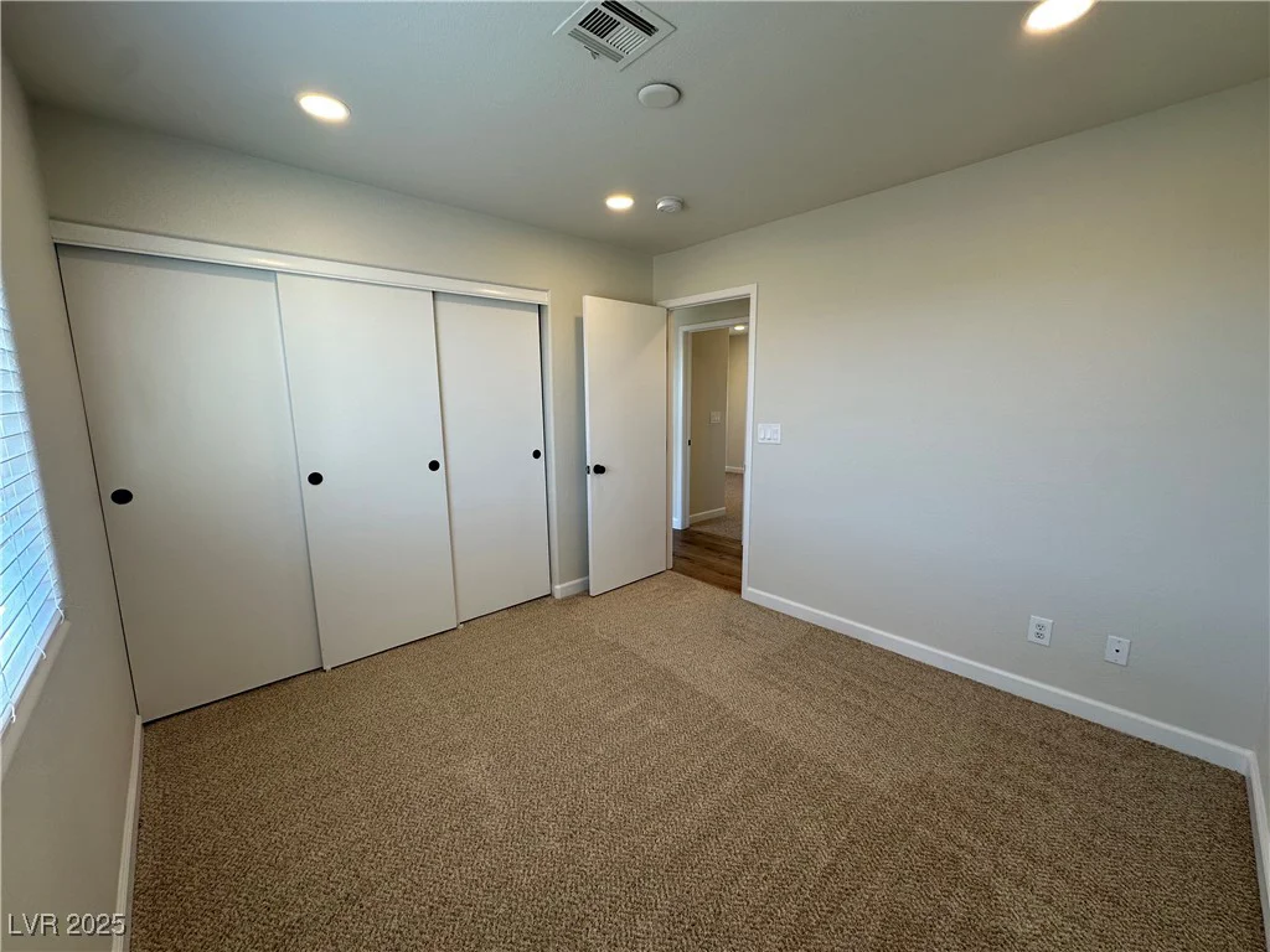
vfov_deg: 85.7
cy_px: 476
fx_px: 514
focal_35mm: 14
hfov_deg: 102.1
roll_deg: +0.1
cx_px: 635
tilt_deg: -9.2
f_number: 2.2
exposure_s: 1/120
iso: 64
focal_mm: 2.22
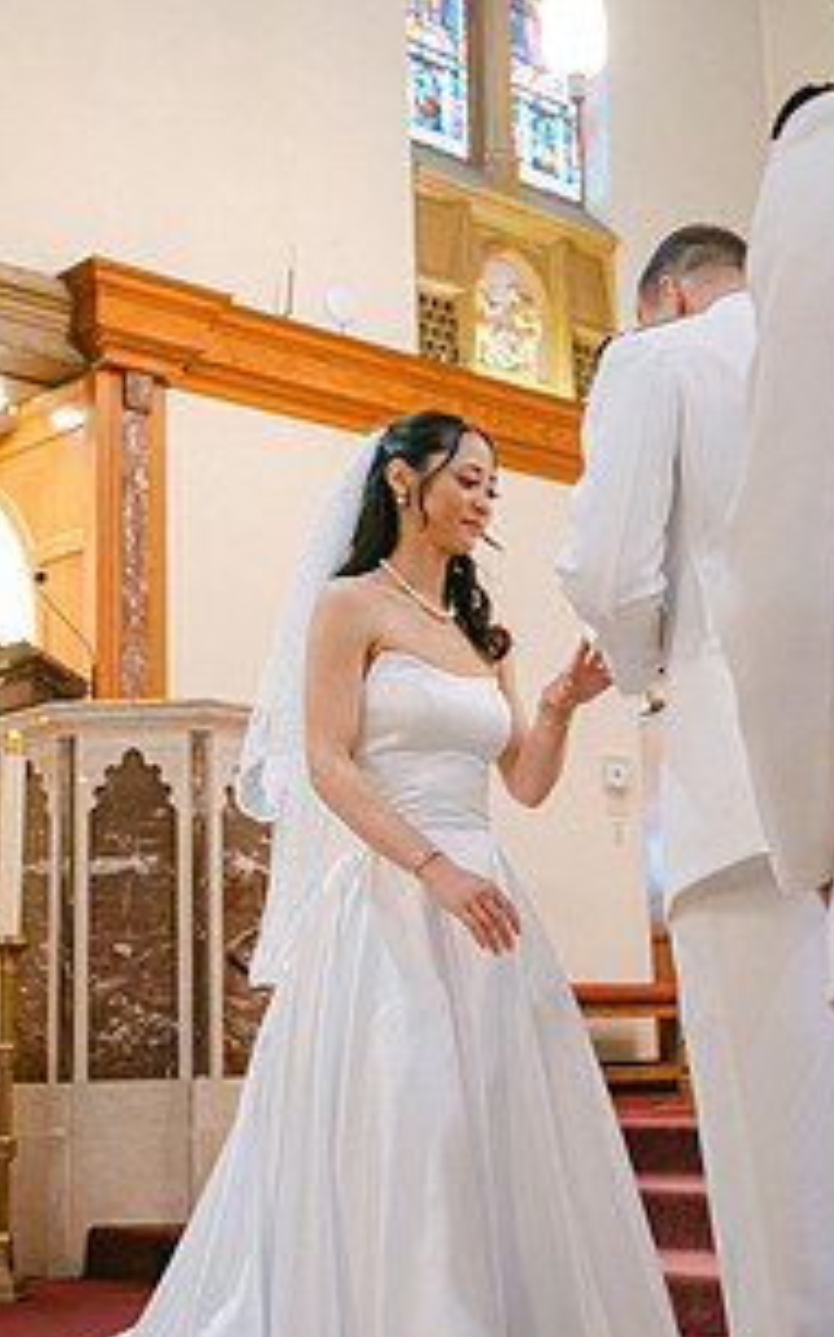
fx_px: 1966
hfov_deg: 24.0
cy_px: 629
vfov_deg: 37.5
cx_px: 410
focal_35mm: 54
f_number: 2.8
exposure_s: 1/125
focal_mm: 28
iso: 1000
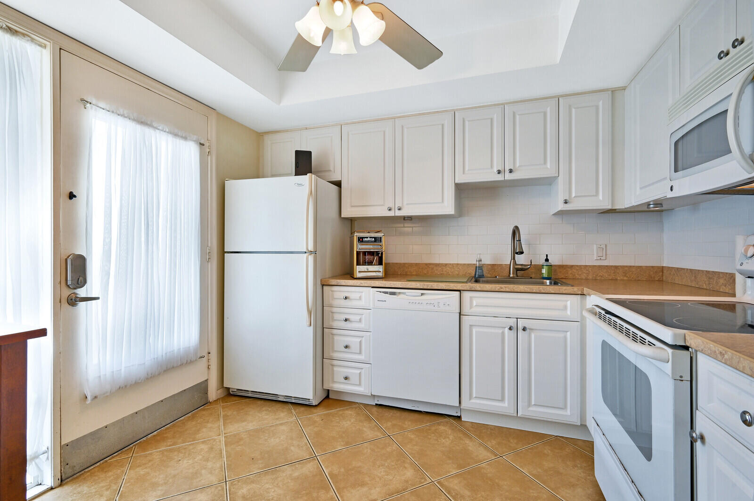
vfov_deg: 73.6
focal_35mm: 16
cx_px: 377
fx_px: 335
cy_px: 250
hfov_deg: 96.8
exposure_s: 1/180
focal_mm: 16
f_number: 11
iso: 280
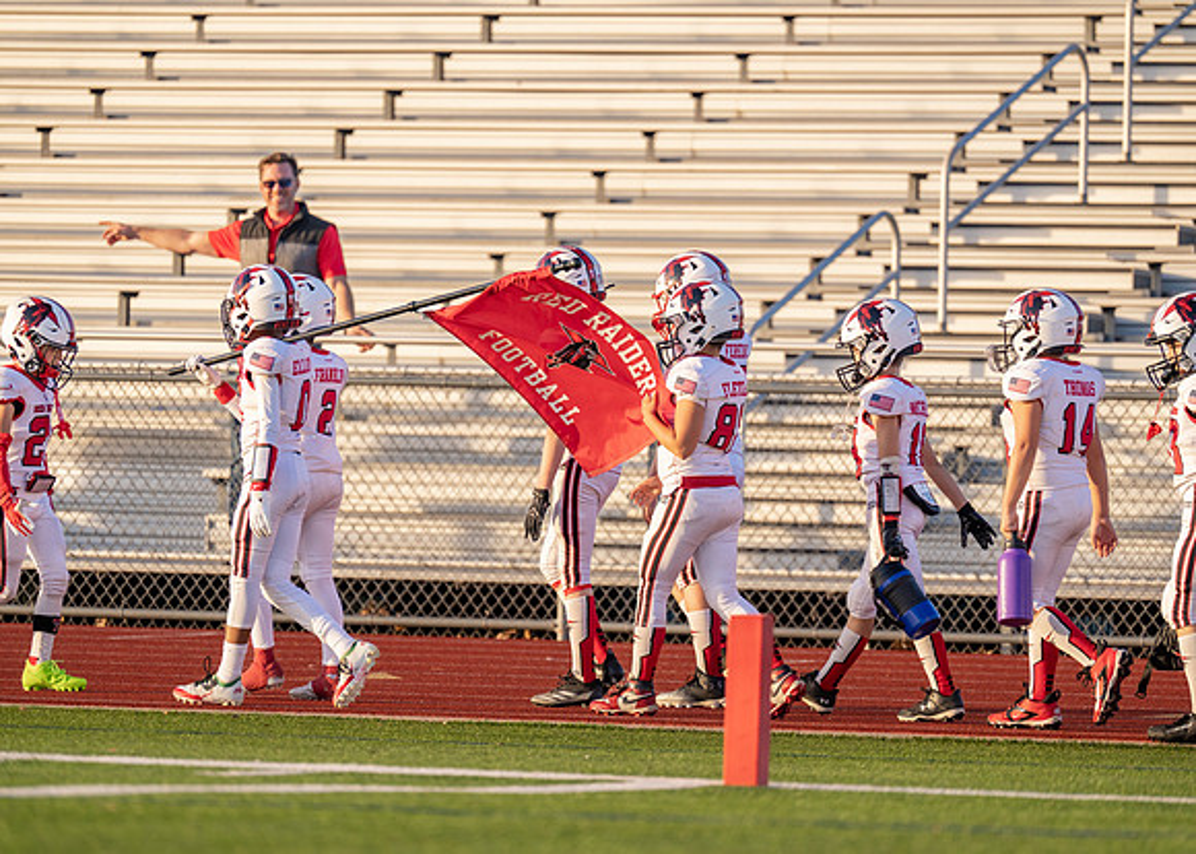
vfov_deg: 4.8
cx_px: 602
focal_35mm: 300
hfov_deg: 6.7
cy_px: 432
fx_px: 10198
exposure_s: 1/1250
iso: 640
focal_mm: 280
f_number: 4
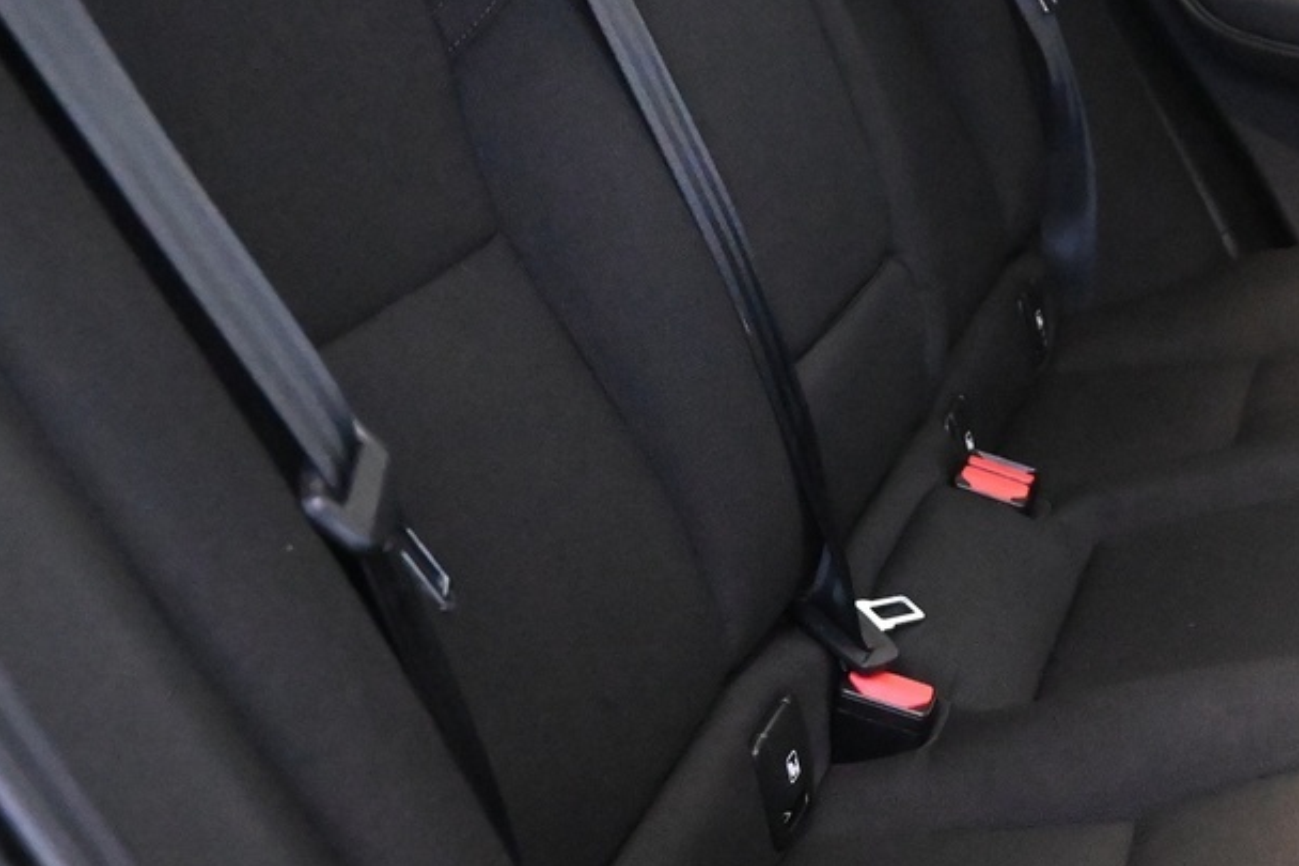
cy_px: 355
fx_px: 2309
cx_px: 1273
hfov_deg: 29.5
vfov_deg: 21.2
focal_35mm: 64
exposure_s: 1/25
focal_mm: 16
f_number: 3.5
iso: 8000
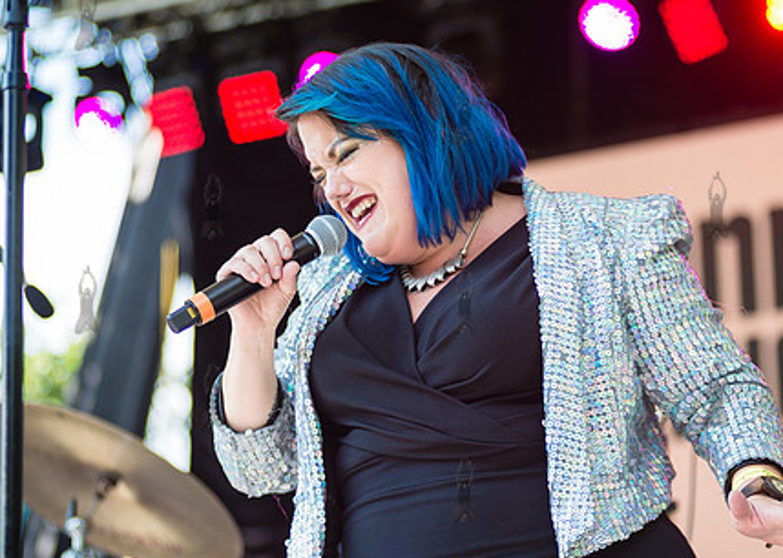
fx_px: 2845
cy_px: 310
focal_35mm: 128
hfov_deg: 15.6
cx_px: 518
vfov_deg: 11.2
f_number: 2.8
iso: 200
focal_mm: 86
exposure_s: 1/640
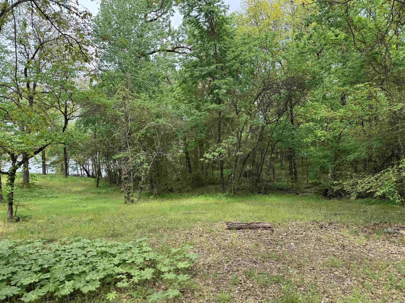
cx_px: 202
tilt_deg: -1.7
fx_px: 281
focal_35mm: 24
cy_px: 152
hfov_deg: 71.6
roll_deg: +0.1
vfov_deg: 56.8
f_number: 1.78
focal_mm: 6.76
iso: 80
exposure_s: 1/567
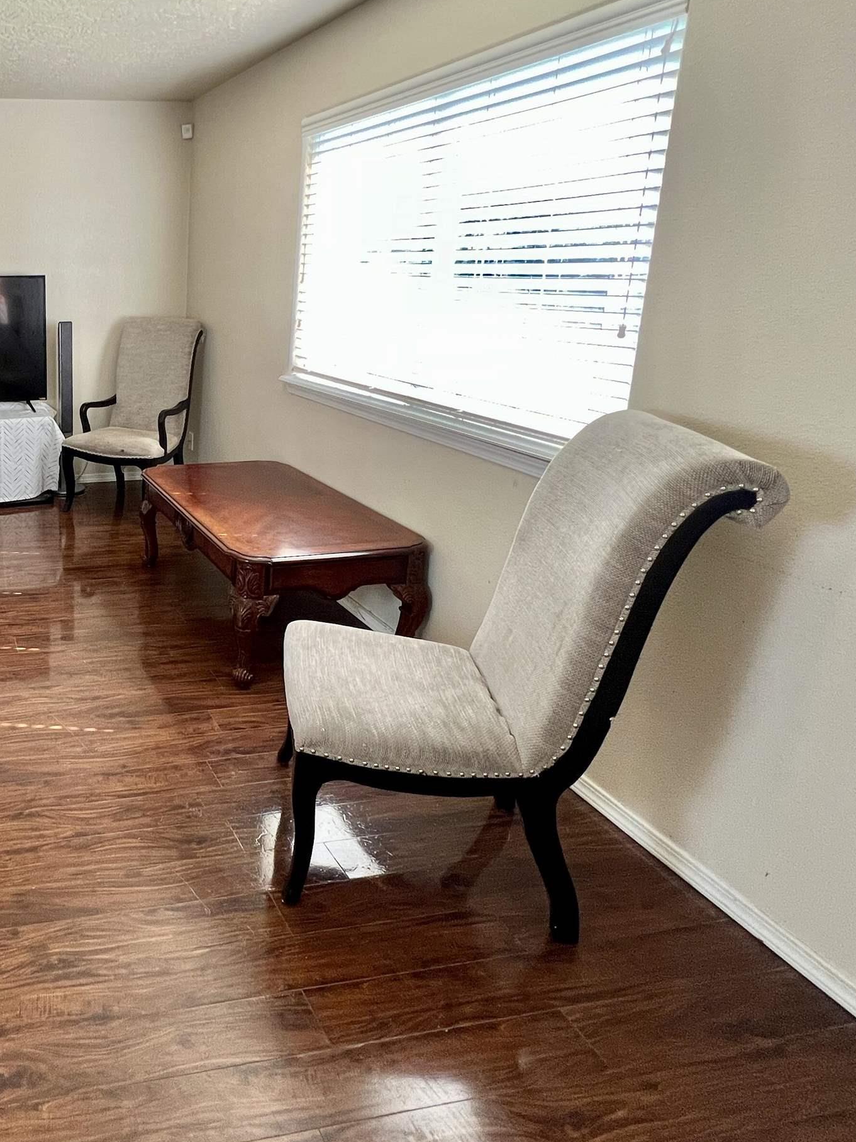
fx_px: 725
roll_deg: +1.0
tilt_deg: -13.7
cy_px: 445
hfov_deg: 51.5
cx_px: 40
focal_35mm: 22
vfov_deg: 75.4
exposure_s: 1/99
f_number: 1.8
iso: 160
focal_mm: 1.57
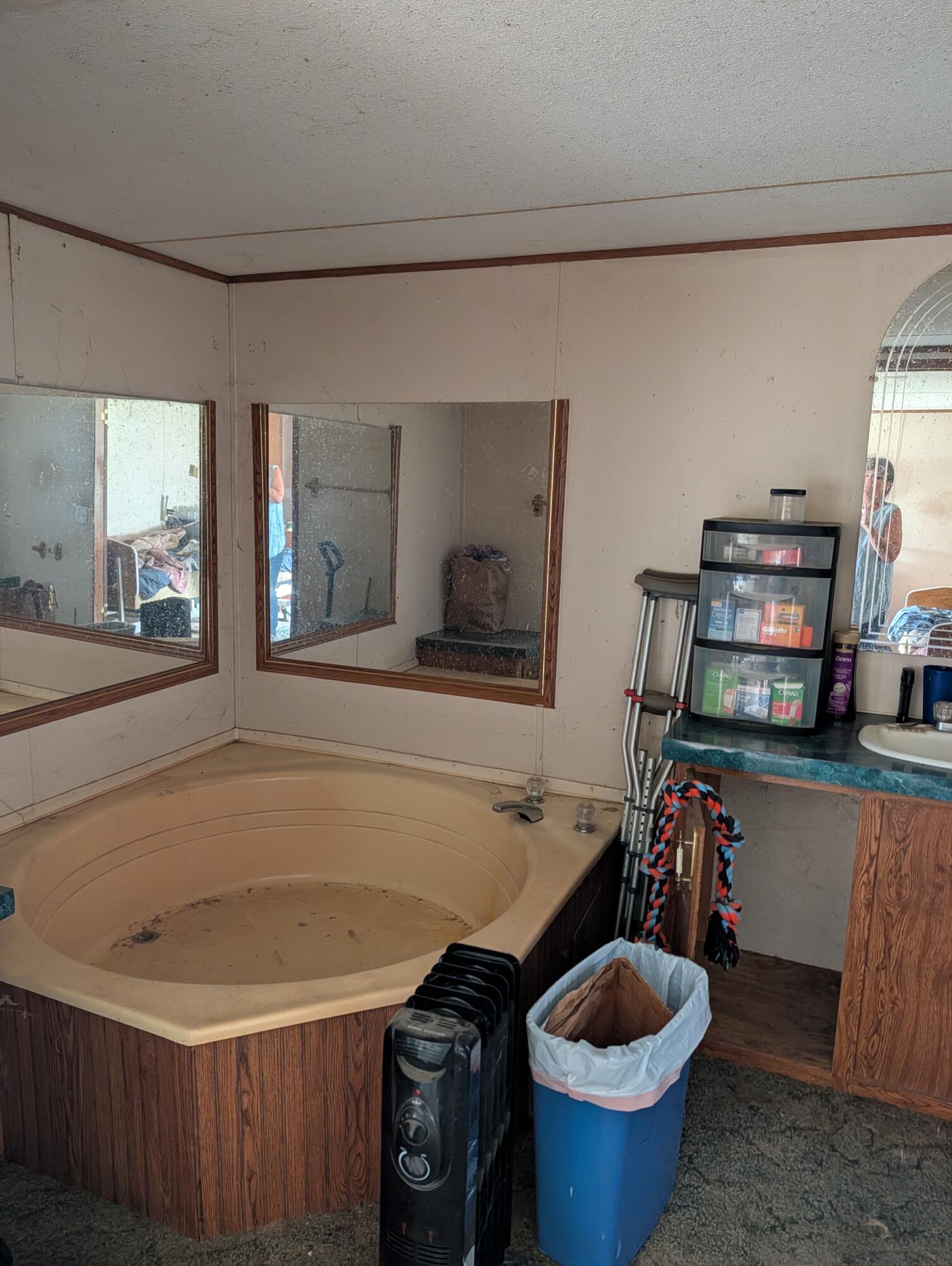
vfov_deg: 71.5
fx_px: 878
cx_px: 476
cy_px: 633
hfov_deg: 56.9
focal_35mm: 24
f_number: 1.68
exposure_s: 1/28.6
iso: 466
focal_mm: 6.9
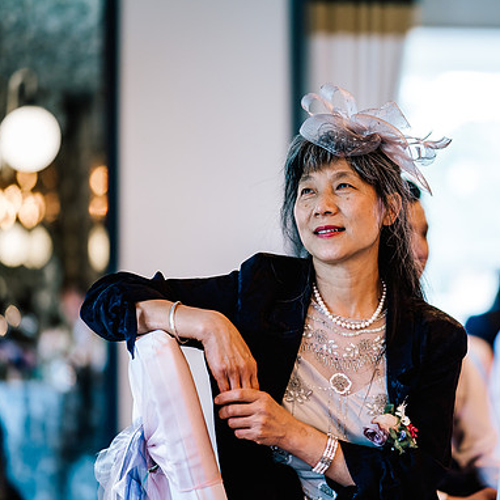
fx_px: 1863
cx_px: 309
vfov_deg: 15.3
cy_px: 251
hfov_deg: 15.3
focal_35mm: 114
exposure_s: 1/250
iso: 500
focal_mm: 85
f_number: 1.4
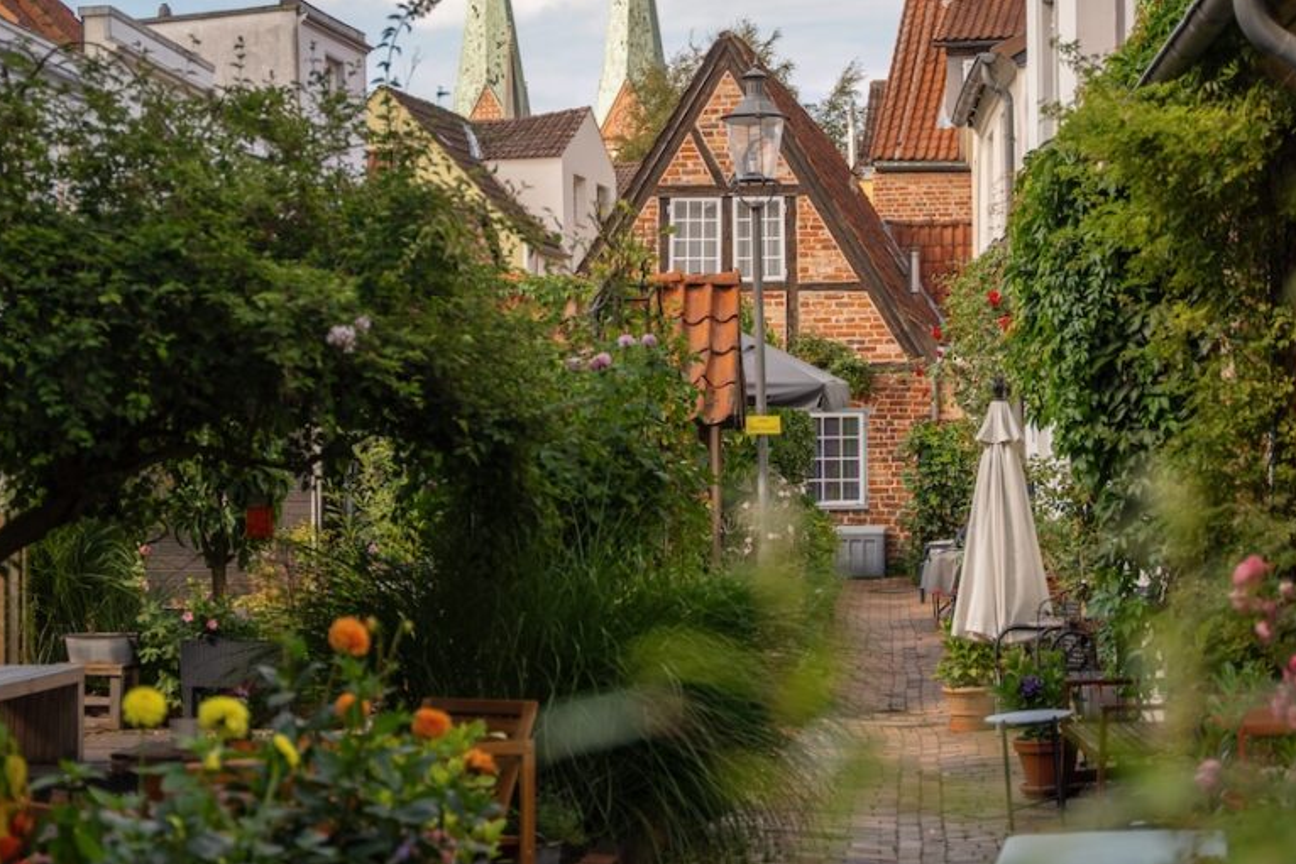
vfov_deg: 18.8
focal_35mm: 72
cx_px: 726
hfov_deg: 27.9
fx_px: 2603
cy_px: 380
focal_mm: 49.9
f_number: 2.8
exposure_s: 1/800
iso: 100
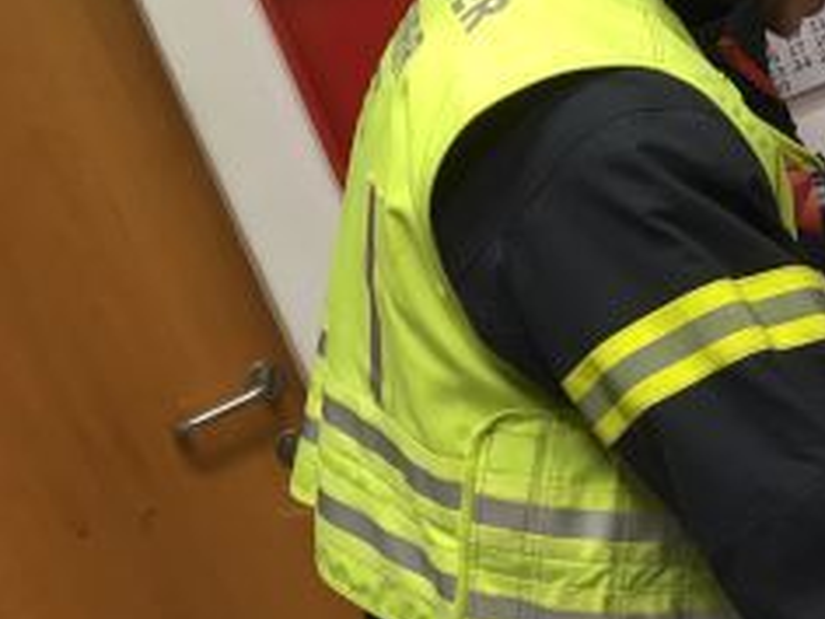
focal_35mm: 80
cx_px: 905
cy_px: 337
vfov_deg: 18.4
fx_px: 1907
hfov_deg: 23.0
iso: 100
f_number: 2.2
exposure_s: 1/33
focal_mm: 4.15
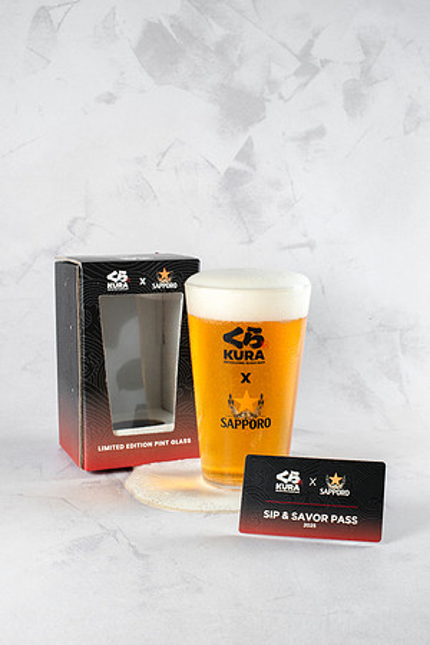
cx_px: 215
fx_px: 896
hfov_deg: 27.0
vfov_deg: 39.6
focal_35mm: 50
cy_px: 322
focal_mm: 50
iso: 250
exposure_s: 1/100
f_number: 13
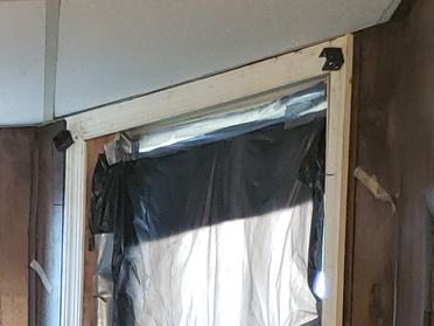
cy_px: 785
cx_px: -232
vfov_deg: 9.3
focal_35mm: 143
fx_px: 1793
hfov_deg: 13.0
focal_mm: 4.3
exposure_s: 1/15
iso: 125
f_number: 1.5
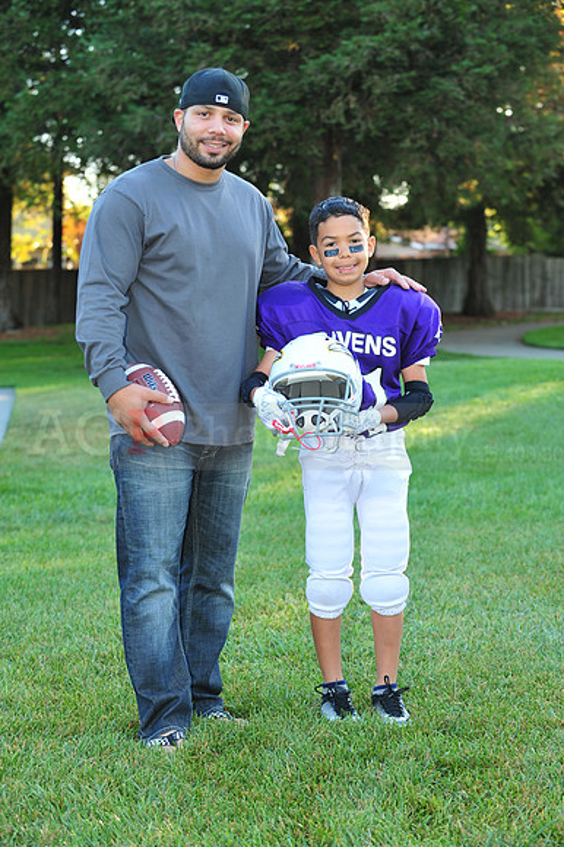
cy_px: 424
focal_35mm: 78
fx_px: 1835
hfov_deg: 17.5
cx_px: 282
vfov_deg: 26.0
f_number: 4.5
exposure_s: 1/60
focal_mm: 78
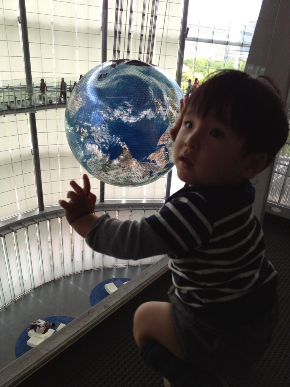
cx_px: 145
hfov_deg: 40.7
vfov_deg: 52.6
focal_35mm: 35
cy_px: 194
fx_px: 391
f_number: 2.4
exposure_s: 1/120
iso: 100
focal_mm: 4.28
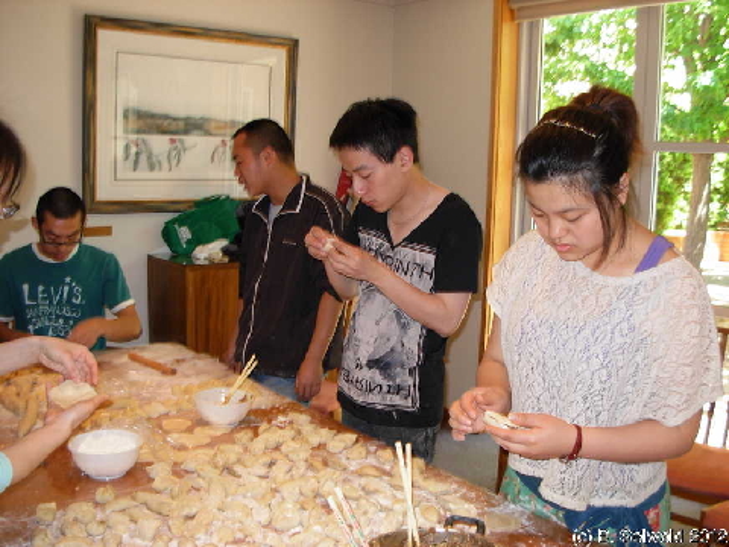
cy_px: 274
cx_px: 364
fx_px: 800
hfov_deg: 49.0
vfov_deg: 37.7
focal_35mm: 38
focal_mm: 6.3
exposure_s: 1/28.5
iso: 100
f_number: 2.9
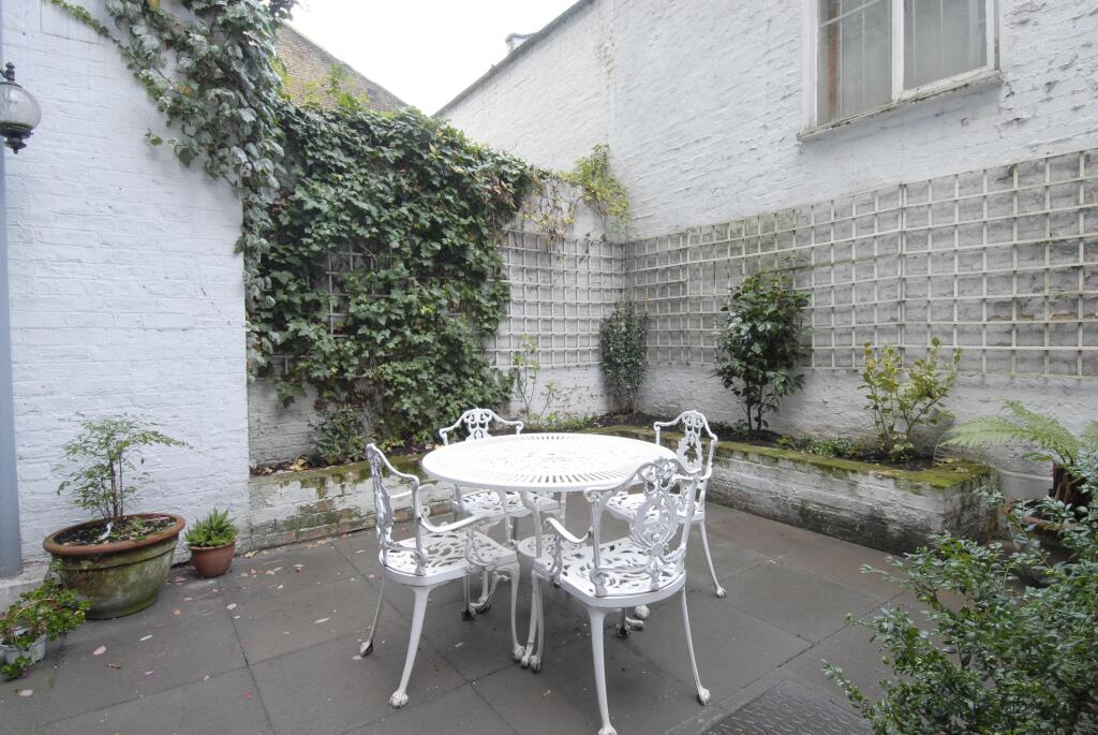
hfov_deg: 89.9
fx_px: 550
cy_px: 368
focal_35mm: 18
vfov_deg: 67.5
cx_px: 549
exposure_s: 1/2.5
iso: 100
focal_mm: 12
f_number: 10
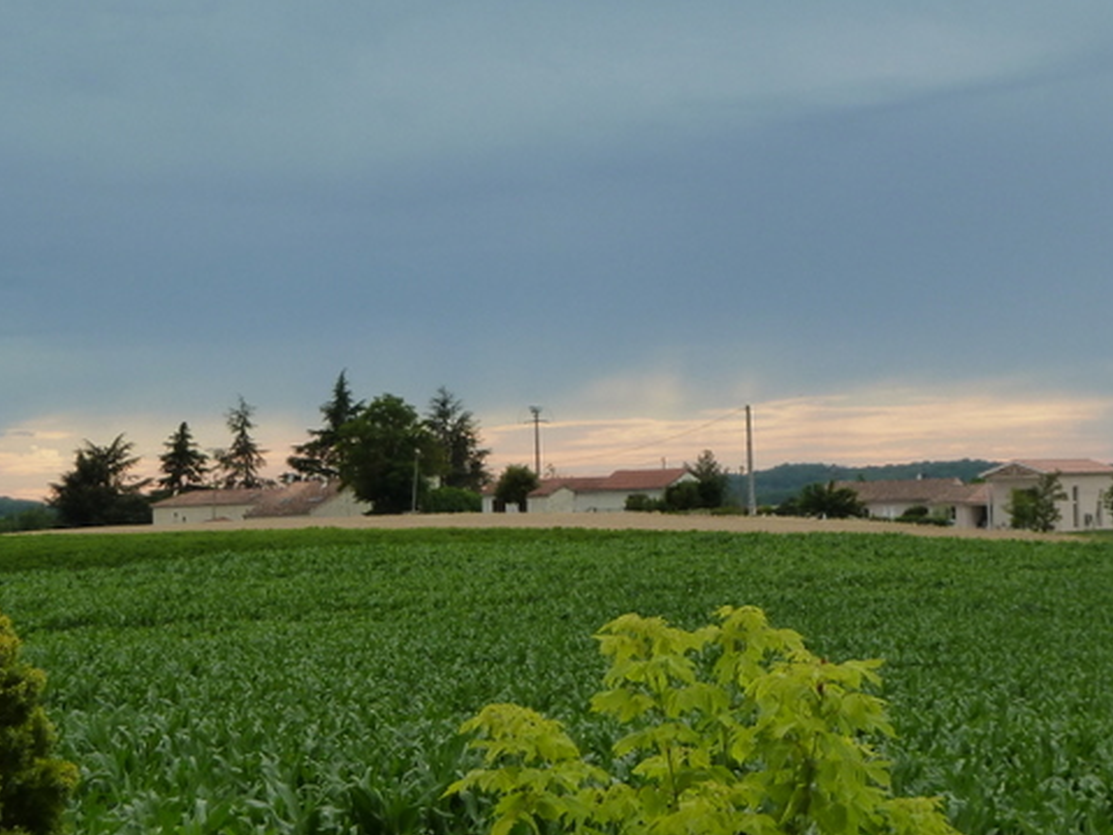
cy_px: 244
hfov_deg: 15.2
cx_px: 654
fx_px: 4180
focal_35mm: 130
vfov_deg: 11.4
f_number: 4.2
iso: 125
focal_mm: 12.8
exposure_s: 1/200
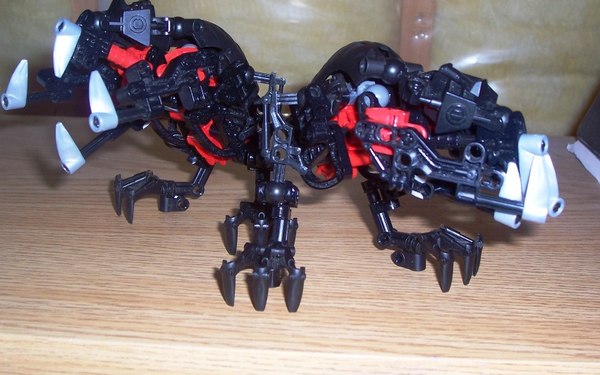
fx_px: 736
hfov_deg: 44.4
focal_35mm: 45
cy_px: 165
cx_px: 298
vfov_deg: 28.6
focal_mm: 7
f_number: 3
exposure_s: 1/60
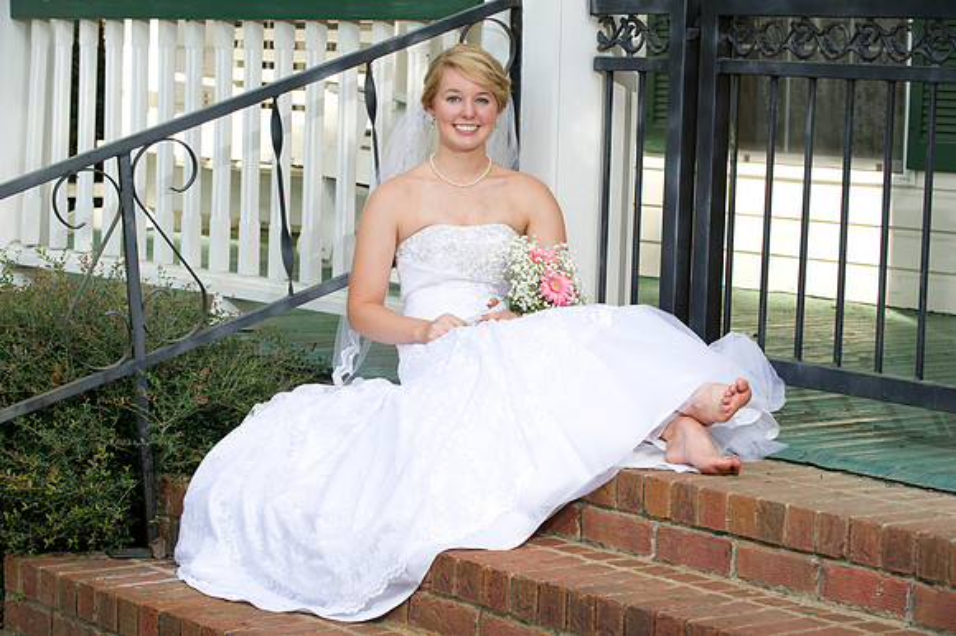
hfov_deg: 21.5
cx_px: 478
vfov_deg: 14.4
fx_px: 2521
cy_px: 318
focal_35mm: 95
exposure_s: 1/250
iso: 320
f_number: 5.6
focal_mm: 95
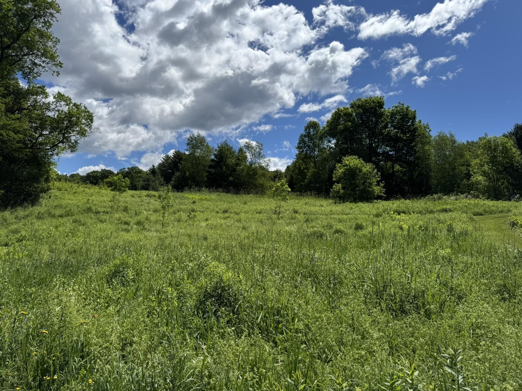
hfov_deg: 71.6
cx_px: 261
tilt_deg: +5.6
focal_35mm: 24
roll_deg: -2.3
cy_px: 196
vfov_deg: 56.8
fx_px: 362
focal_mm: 6.76
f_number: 1.78
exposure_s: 1/7937
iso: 80
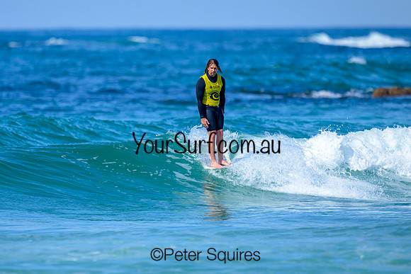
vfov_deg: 1.3
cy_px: 142
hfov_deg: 1.9
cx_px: 130
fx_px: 12560
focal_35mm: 1100
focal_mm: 800
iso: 280
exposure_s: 1/2000
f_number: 6.3
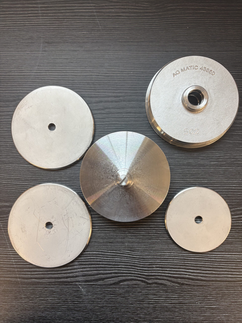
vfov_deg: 67.3
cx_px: 121
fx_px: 242
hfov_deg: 53.1
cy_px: 162
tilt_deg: -87.2
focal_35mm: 26
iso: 100
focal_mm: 5.96
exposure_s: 1/60
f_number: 1.6
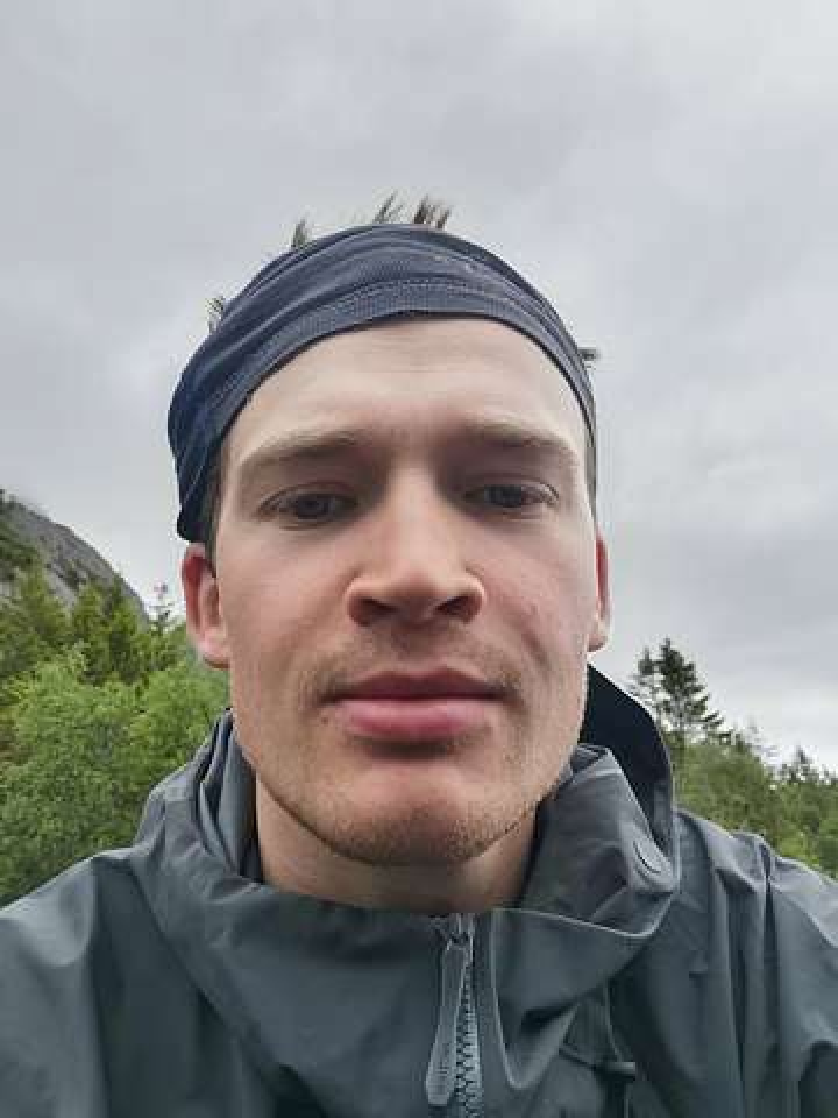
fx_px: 839
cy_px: 559
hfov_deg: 53.1
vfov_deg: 67.3
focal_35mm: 26
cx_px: 419
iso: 50
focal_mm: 3.36
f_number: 2
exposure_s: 1/350
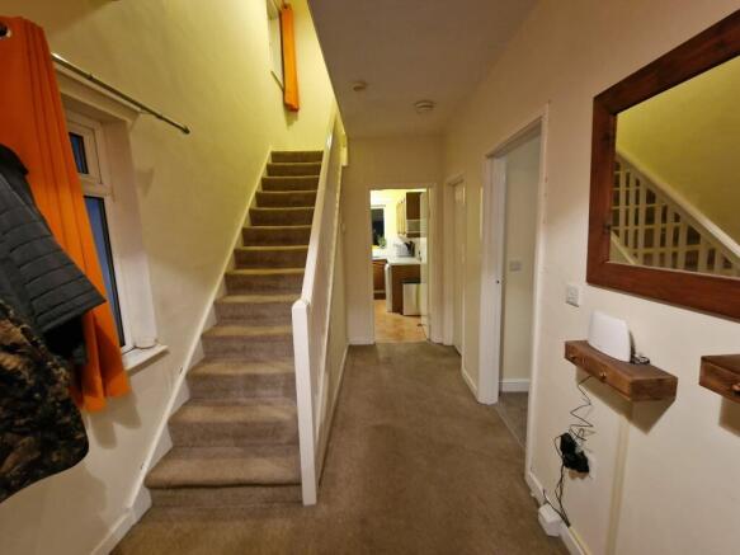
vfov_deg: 89.9
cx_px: 370
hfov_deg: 106.2
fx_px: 278
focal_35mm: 13
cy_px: 278
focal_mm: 2.2
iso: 640
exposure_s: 1/33
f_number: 2.2
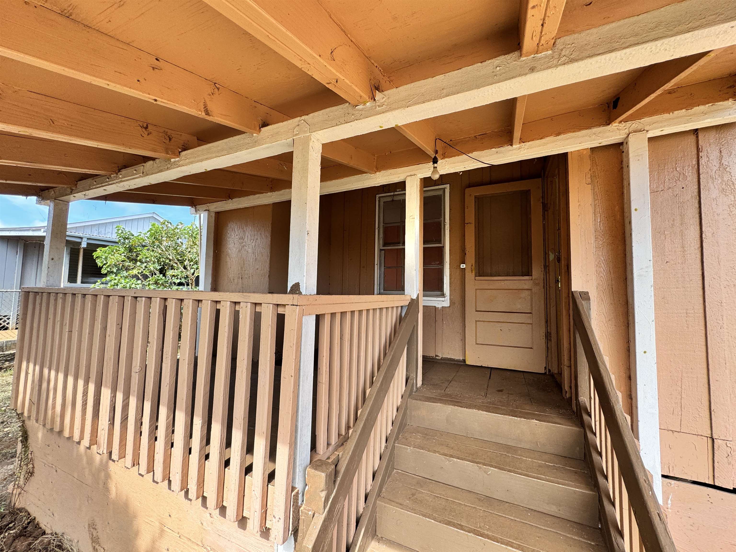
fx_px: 298
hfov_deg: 102.1
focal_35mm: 14
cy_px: 276
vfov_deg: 85.7
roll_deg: -2.1
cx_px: 368
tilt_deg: +4.1
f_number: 2.2
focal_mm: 2.22
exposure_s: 1/133
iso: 50
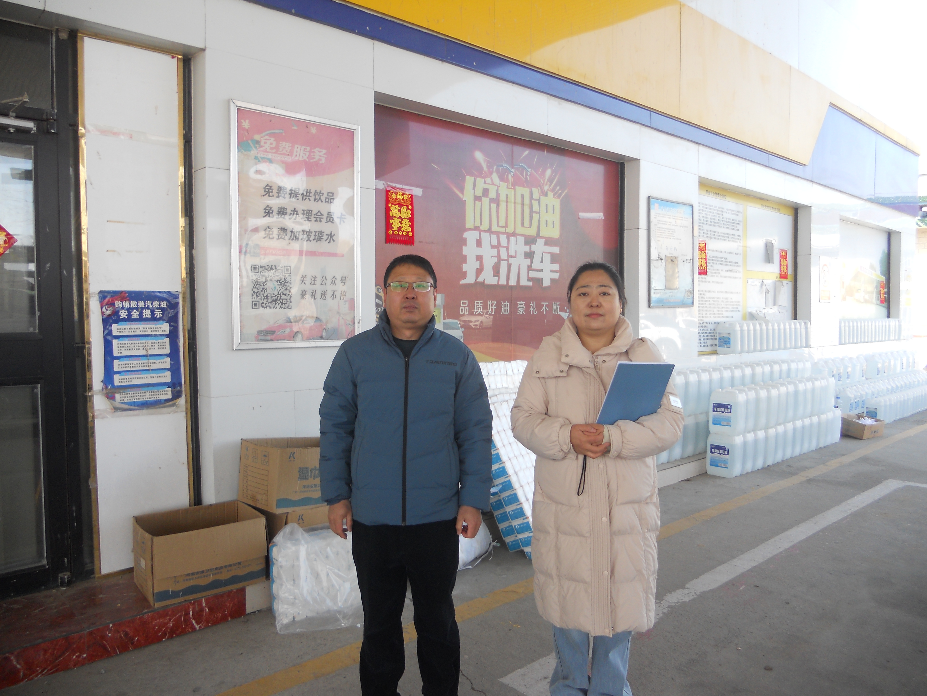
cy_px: 348
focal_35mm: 27
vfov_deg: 51.4
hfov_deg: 65.3
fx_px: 723
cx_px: 464
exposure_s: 1/80
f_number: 3.2
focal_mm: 4.9
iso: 80
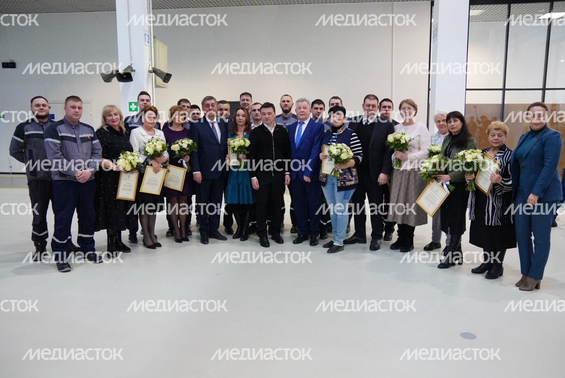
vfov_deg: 46.5
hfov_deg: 65.4
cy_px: 189
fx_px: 440
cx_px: 282
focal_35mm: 28
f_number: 4
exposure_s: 1/125
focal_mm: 28
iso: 3200
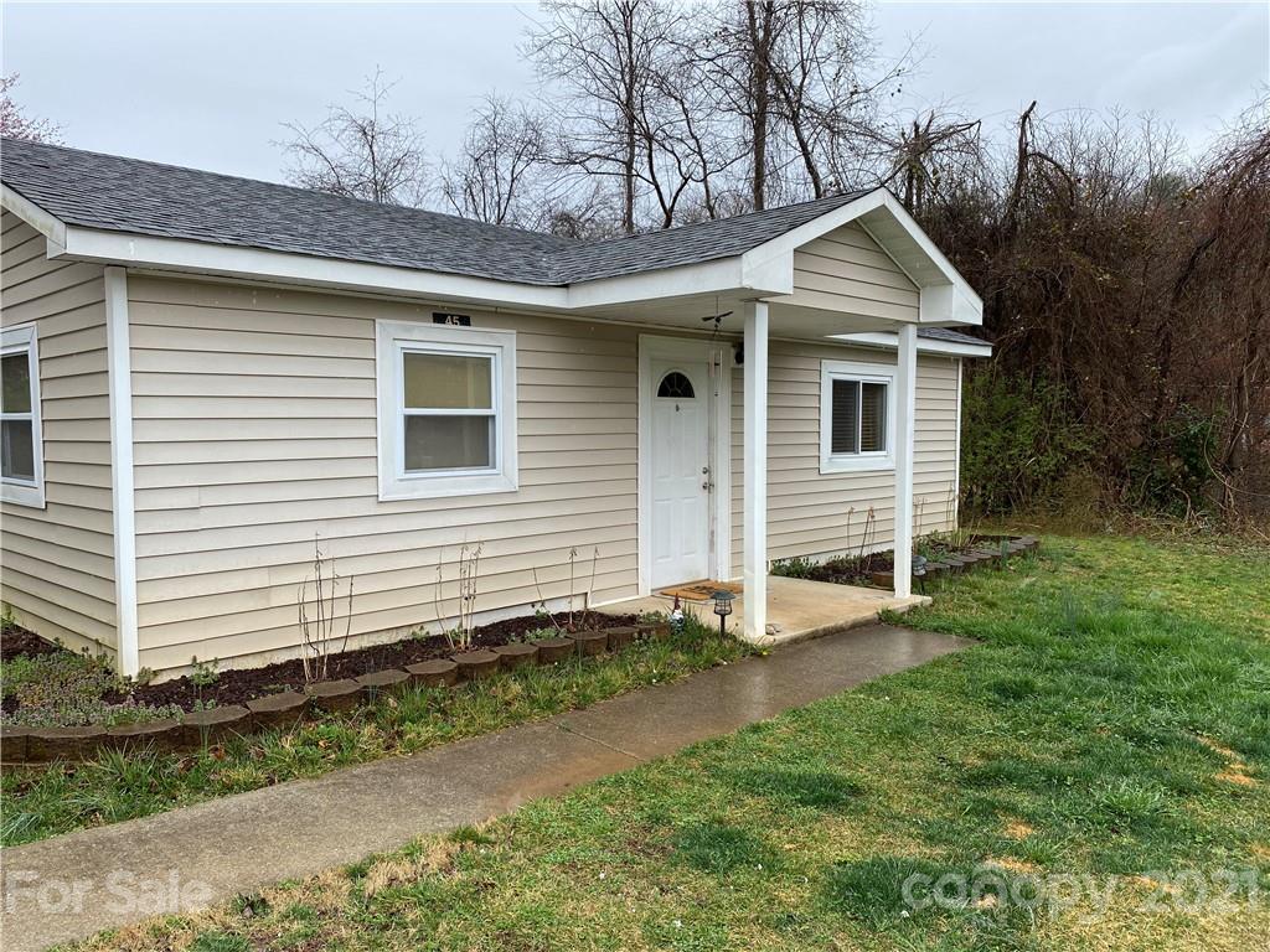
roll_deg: +1.2
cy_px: 476
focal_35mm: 26
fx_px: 954
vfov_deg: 53.1
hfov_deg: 67.3
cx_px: 635
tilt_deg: -3.7
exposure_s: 1/1182
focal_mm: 4.25
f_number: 1.8
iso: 32
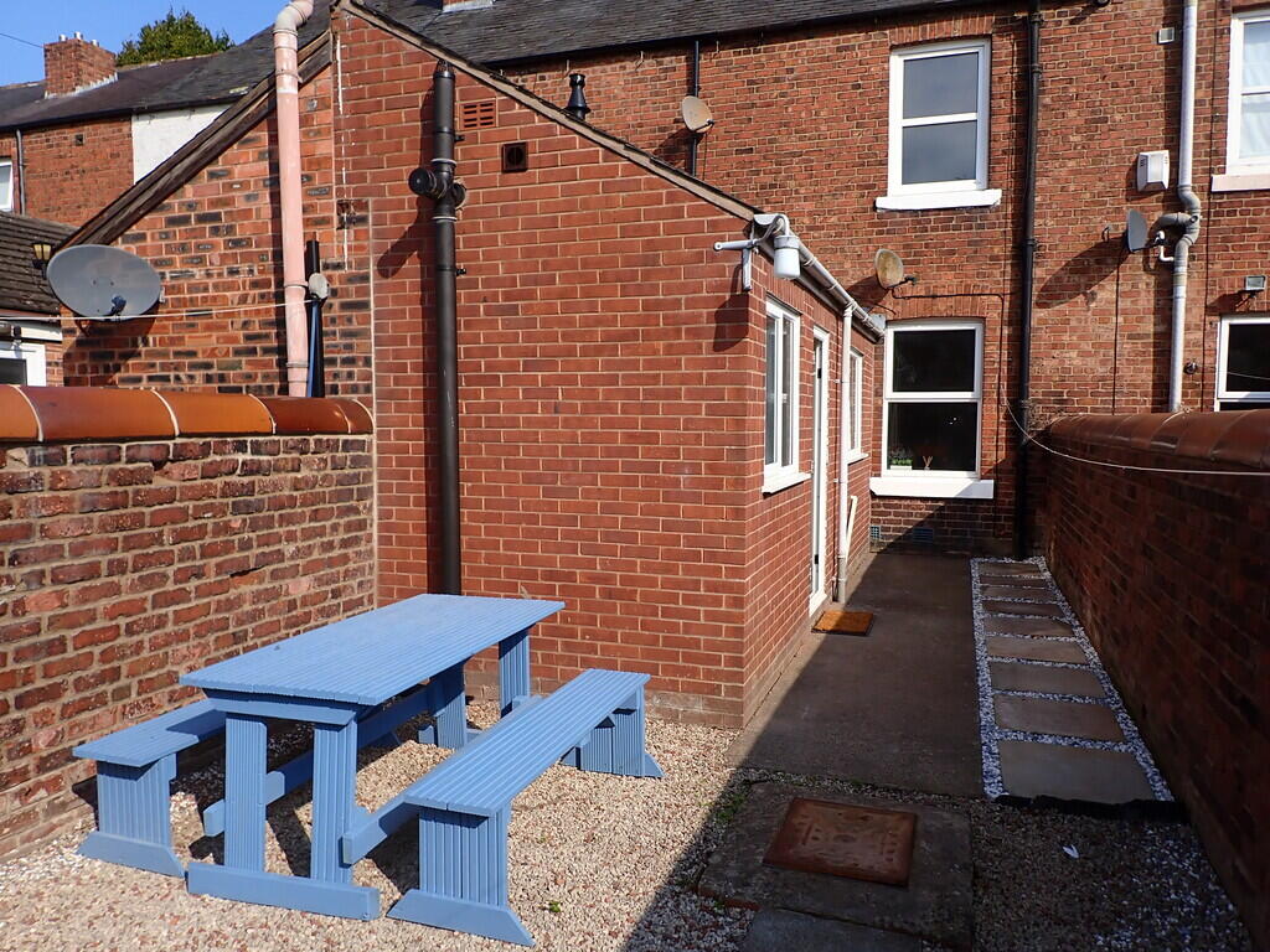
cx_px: 635
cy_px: 476
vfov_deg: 54.9
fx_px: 917
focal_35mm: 25
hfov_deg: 69.4
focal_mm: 4.5
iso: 100
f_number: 8
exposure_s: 1/200
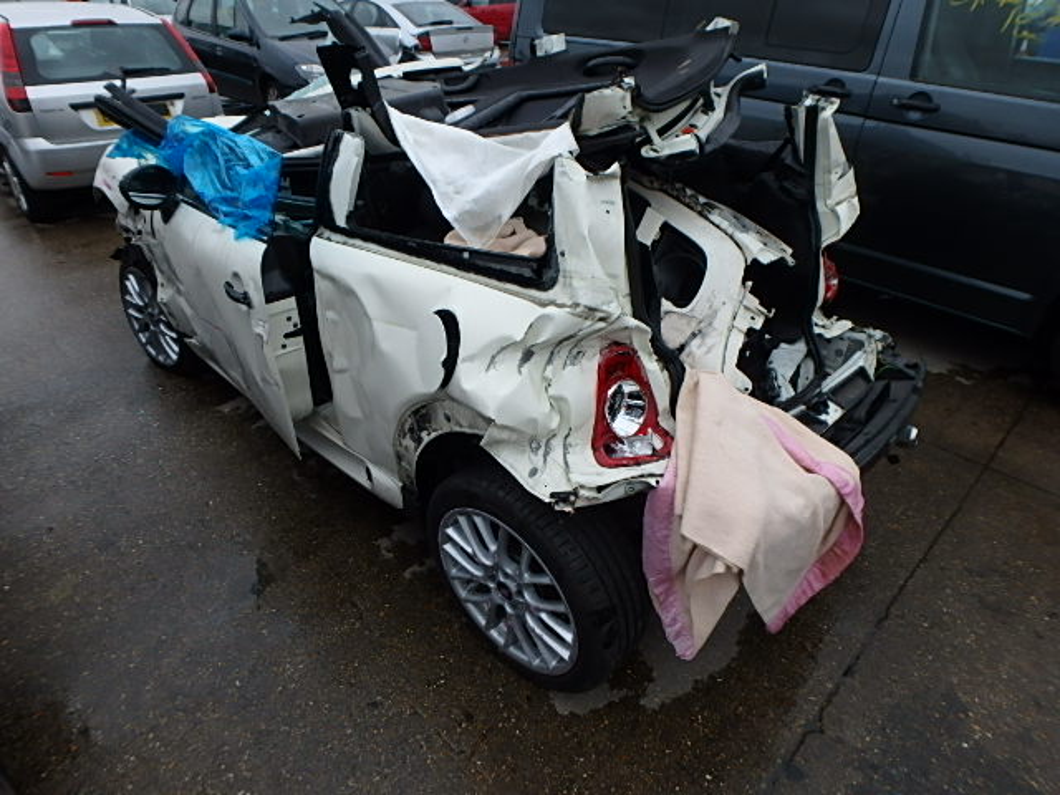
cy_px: 398
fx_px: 643
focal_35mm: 21
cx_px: 530
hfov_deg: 79.0
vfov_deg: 63.4
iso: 125
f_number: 3.5
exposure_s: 1/500
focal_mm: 3.7
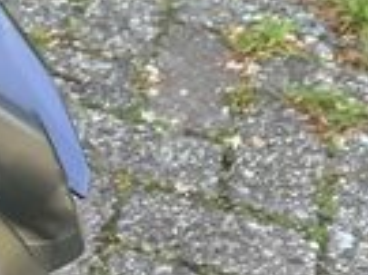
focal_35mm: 133
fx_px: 1413
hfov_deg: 12.4
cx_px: -458
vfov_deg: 10.5
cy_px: -201
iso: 80
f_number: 1.8
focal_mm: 3.99
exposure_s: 1/121
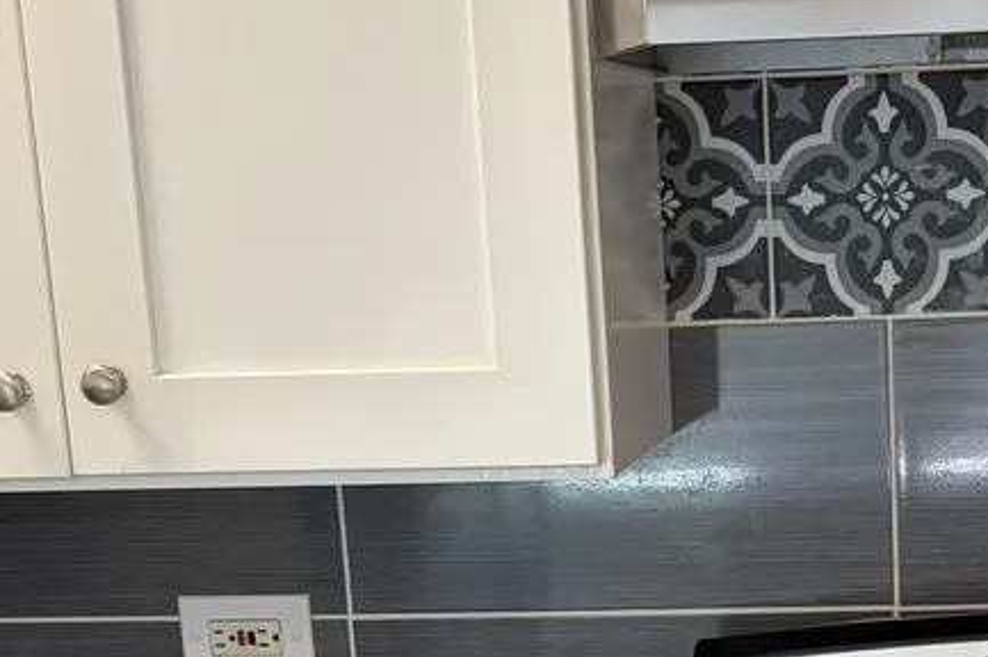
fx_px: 2468
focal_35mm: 90
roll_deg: +0.9
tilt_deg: -12.7
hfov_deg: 22.4
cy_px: 849
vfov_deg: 14.5
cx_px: 767
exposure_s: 1/60
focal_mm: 5.96
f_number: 1.6
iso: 80
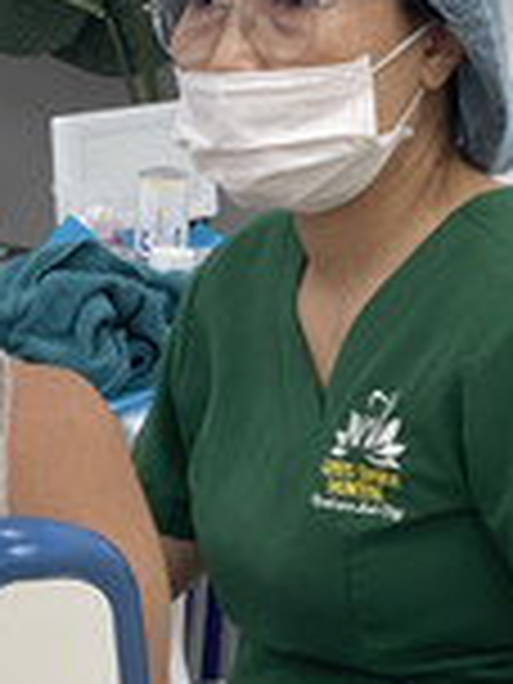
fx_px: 4169
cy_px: 216
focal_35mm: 211
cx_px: -38
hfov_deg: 7.0
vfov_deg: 9.4
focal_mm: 7.5
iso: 100
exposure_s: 1/100
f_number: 2.2
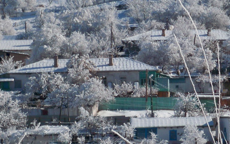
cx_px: 173
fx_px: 1736
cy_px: 57
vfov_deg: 4.7
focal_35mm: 277
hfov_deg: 7.6
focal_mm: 18.8
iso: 64
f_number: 8.7
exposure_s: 1/400
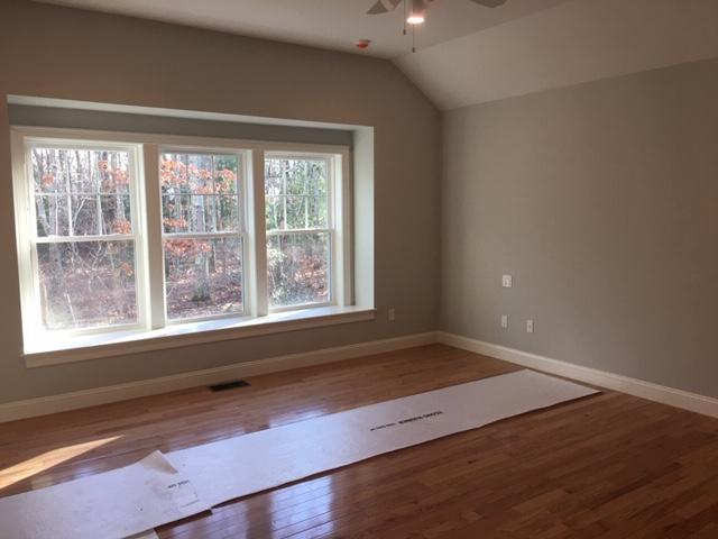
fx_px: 602
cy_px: 270
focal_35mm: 29
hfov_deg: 61.7
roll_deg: +0.6
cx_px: 359
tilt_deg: -5.3
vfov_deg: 48.2
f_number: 2.2
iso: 25
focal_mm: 4.15
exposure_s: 1/30
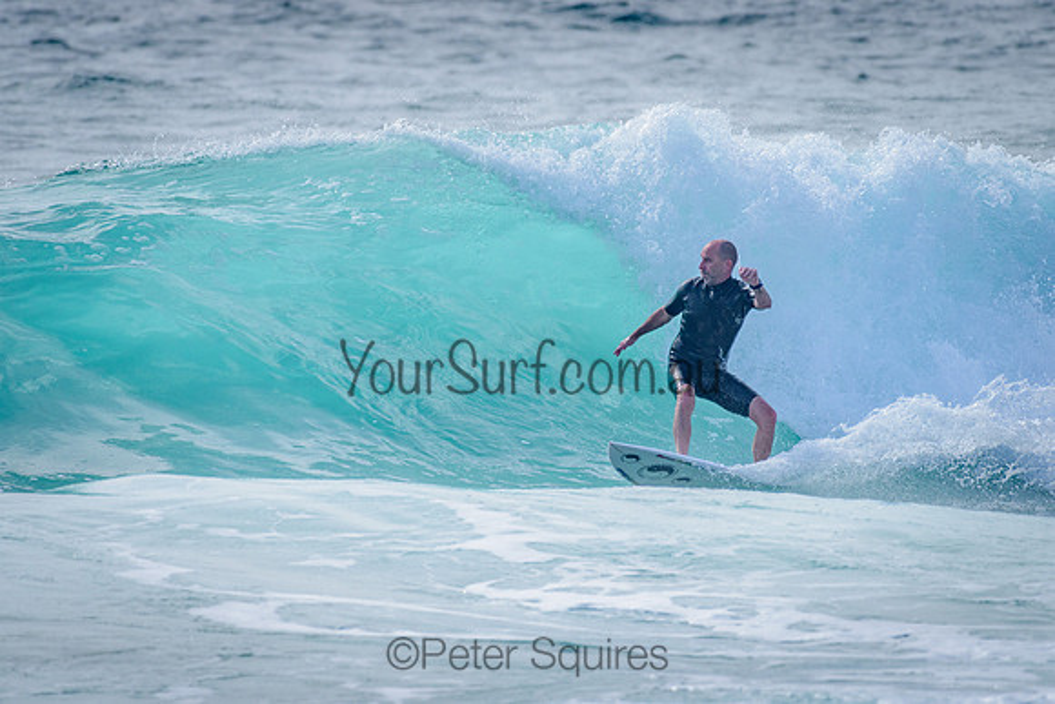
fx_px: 17967
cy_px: 286
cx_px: 535
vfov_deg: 2.2
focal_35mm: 613
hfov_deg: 3.4
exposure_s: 1/2000
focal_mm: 500
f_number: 5.6
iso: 200
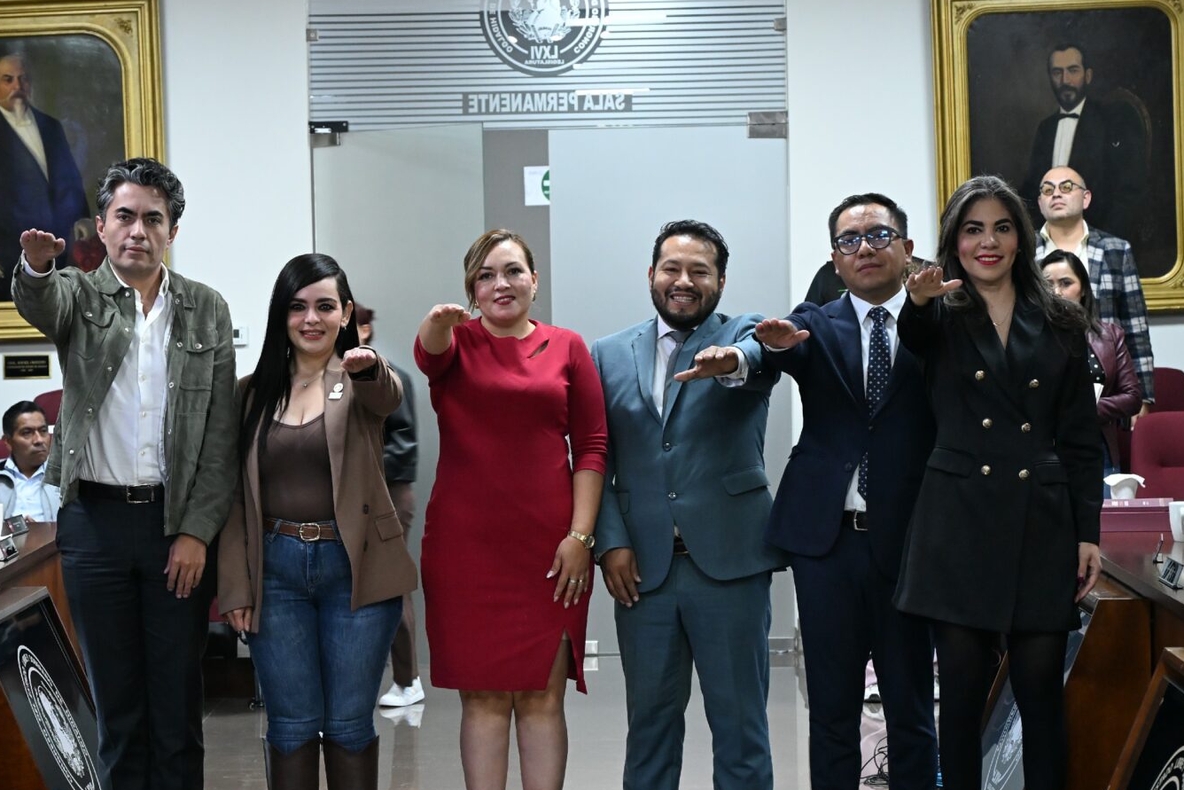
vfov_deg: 13.7
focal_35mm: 100
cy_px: 418
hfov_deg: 20.4
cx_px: 528
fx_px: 3289
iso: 5000
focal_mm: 87
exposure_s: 1/50
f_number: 7.1
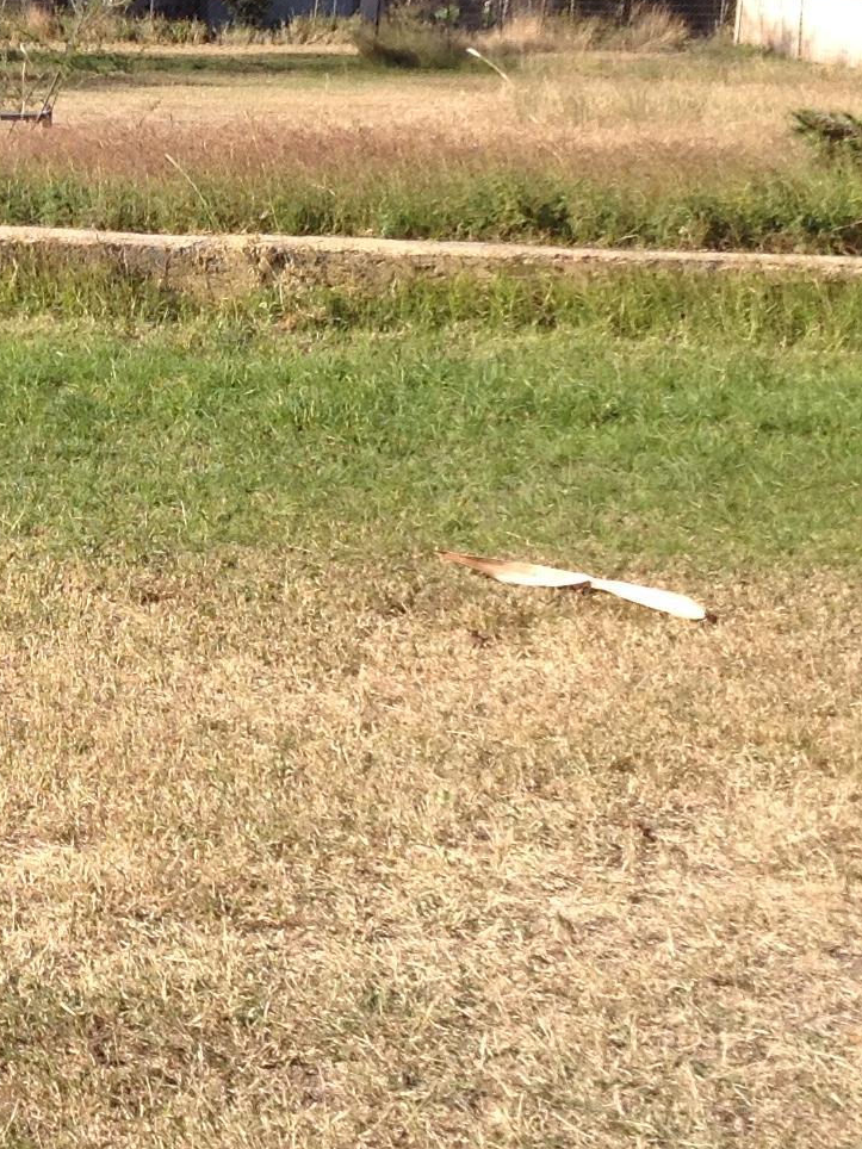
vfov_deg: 20.7
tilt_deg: -8.9
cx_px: -161
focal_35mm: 94
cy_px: 263
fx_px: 3121
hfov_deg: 15.2
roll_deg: -1.4
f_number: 2.4
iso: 50
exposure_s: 1/1890
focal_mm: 4.28
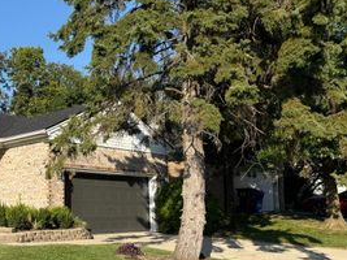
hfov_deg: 38.7
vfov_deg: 32.0
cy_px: 162
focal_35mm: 45
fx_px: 451
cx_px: 25
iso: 80
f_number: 1.78
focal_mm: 6.76
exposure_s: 1/3584
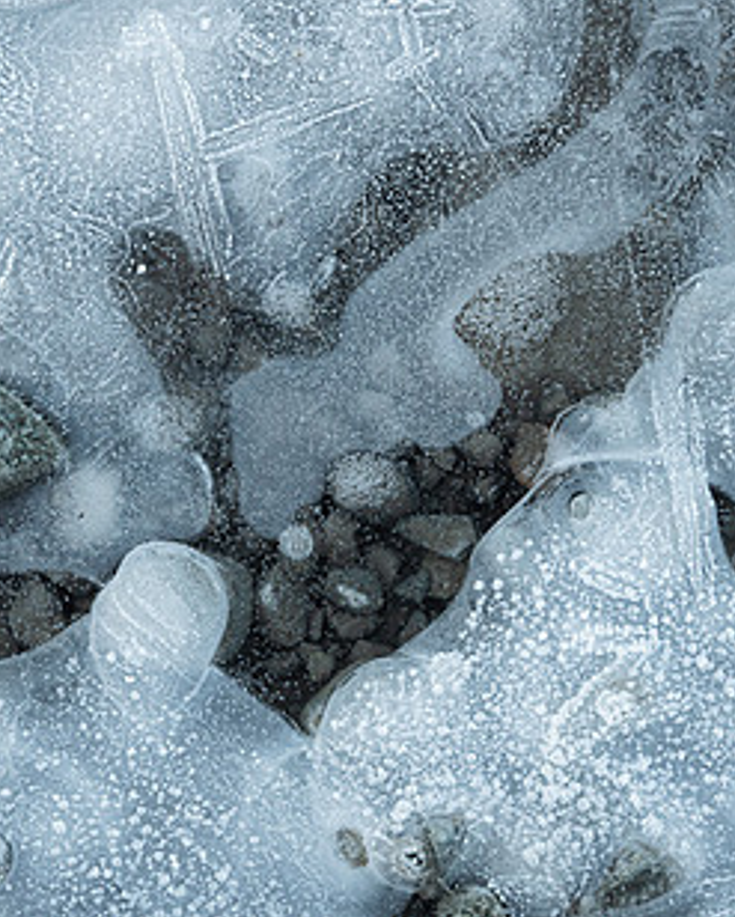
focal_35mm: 143
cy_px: 347
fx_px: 3883
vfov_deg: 13.5
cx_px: 292
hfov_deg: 10.8
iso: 1600
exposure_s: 1/160
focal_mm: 81
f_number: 11
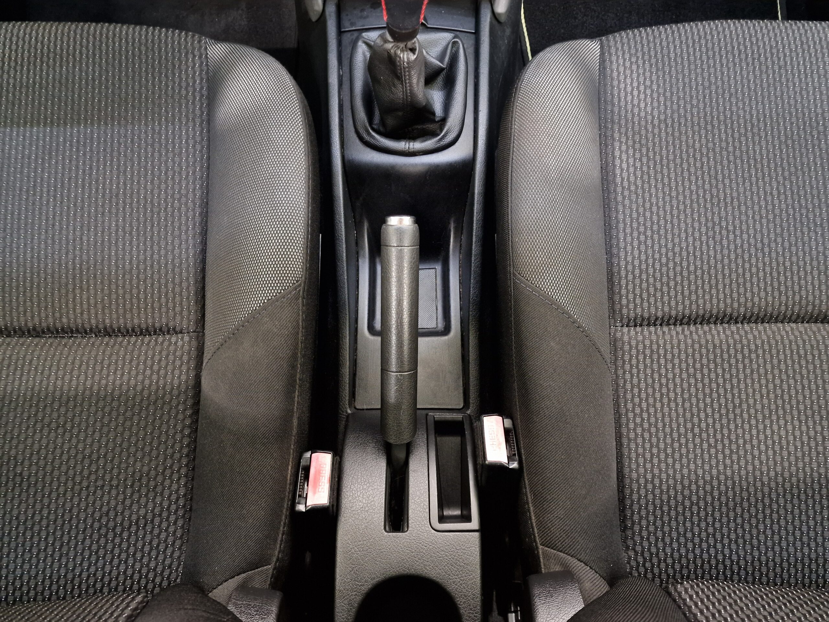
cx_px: 414
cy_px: 311
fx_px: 551
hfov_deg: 73.9
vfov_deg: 58.9
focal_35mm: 23
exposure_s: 1/10
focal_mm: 6.4
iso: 500
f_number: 1.8
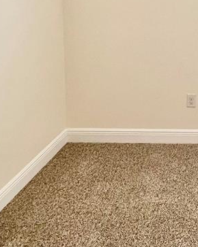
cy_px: 7
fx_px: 308
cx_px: 222
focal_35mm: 42
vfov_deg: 39.4
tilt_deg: -4.1
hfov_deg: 31.3
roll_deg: -0.4
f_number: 1.8
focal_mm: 1.57
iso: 250
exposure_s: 1/120
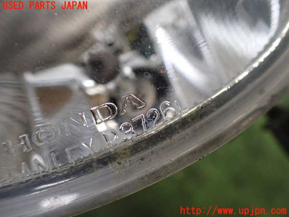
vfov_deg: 46.8
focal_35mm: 30
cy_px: 108
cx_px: 144
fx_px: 250
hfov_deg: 60.0
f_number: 2.3
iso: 640
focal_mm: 5.4
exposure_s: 1/125
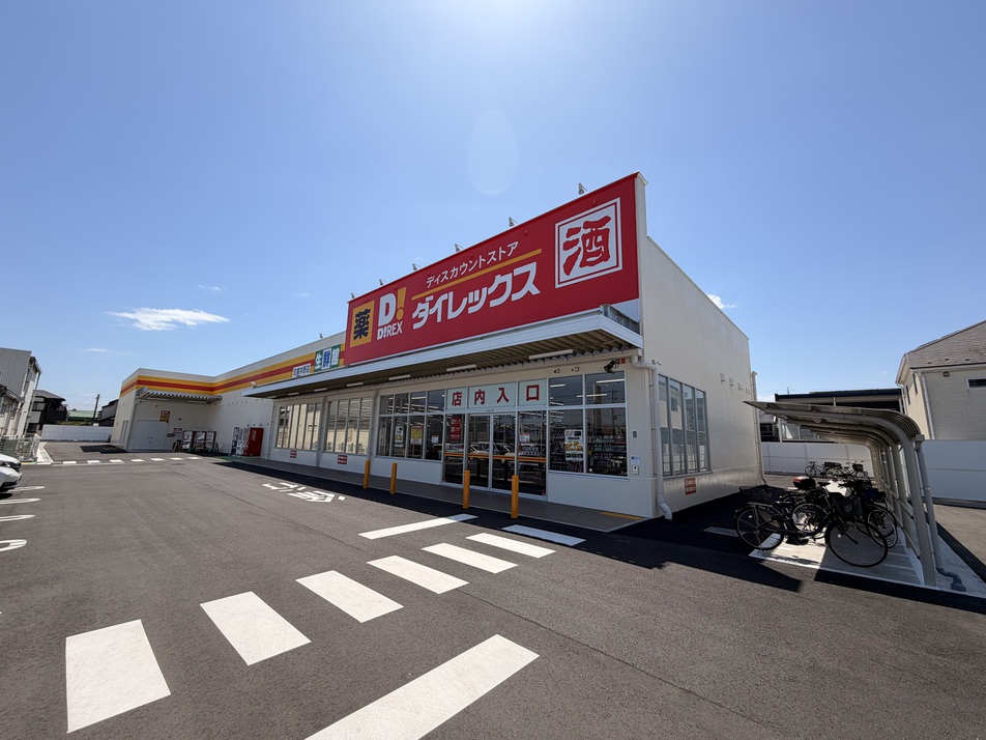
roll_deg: -1.2
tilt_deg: +10.8
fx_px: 399
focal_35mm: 14
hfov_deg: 102.1
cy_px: 370
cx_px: 493
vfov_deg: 85.7
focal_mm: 2.22
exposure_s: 1/1125
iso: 20
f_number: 2.2
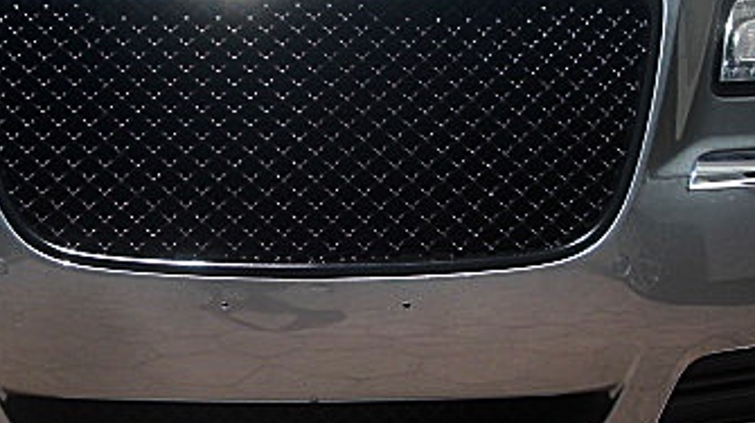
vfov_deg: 16.1
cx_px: 279
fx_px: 1501
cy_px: 238
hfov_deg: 28.1
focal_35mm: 75
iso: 50
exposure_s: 1/400
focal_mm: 6.3
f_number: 2.8
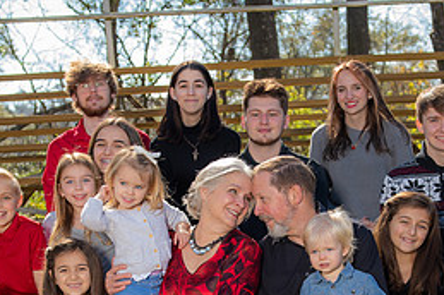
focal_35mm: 79
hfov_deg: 25.6
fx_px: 973
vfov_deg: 16.9
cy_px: 288
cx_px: 271
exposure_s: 1/250
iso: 50
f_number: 4
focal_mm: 34
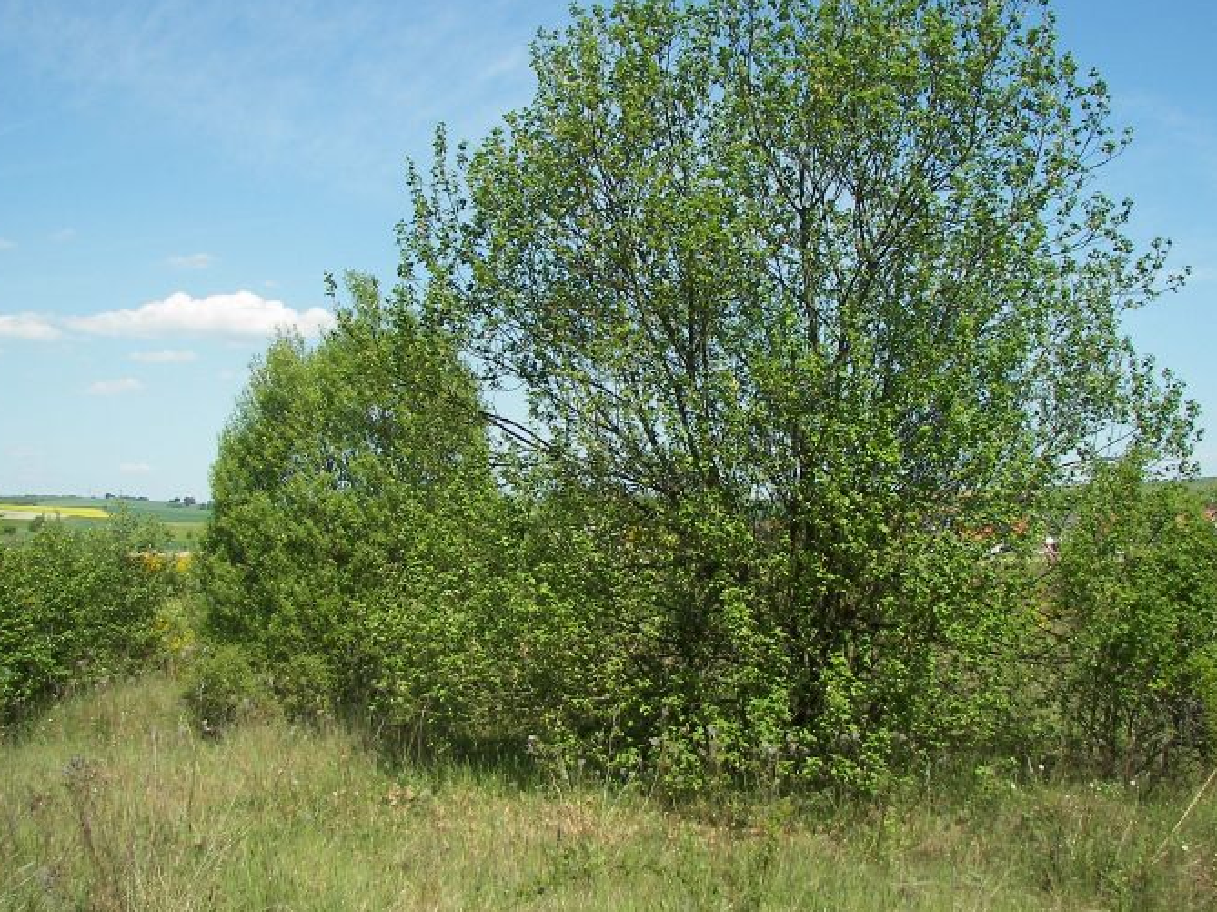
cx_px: 643
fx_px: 1511
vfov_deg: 33.5
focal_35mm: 43
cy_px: 389
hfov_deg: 43.9
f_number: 2.8
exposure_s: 1/800
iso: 50
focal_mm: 6
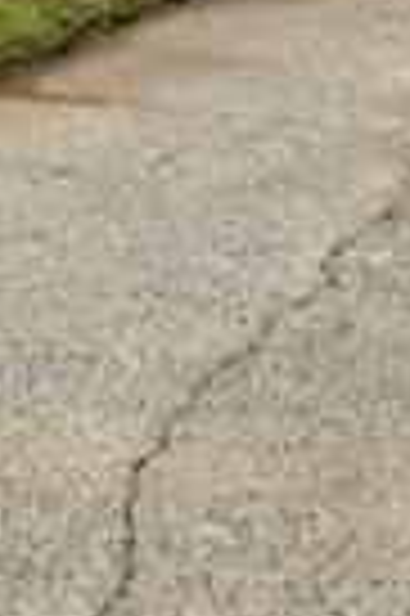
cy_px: -764
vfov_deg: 14.0
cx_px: 140
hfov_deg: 12.2
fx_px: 1918
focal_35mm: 112
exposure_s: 1/400
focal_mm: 10
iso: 200
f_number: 10
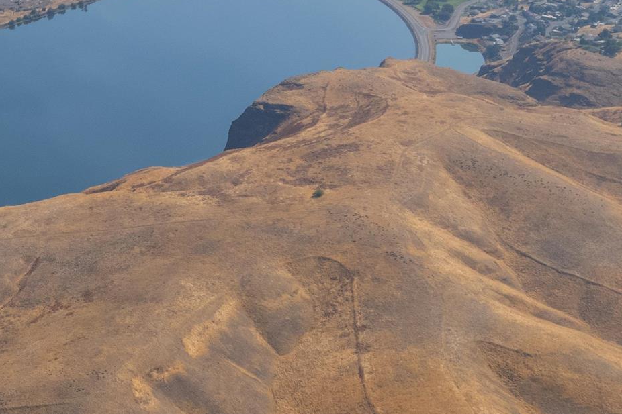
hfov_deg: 25.8
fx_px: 1261
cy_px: 112
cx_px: -44
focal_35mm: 73
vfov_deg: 18.6
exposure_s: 1/120
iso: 130
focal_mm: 8.38
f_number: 2.8
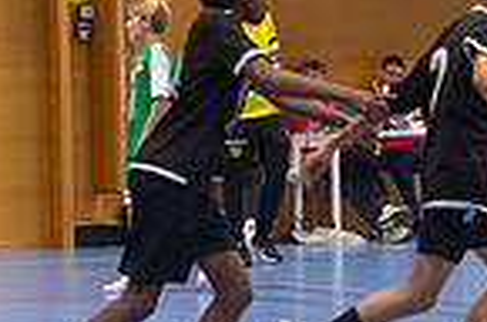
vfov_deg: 4.9
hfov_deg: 7.4
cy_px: 188
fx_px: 3779
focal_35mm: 280
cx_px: 205
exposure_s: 1/500
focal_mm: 70
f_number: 3.2
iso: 8000
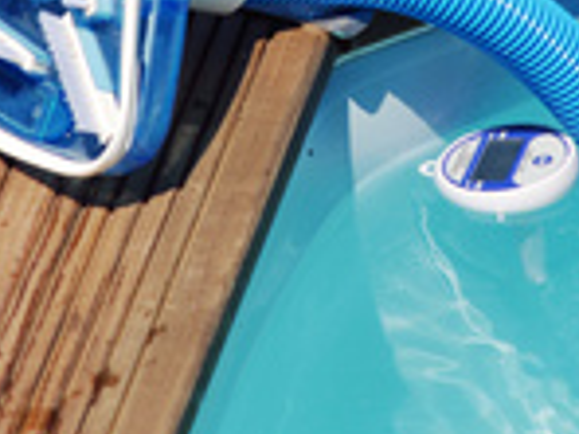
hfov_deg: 2.4
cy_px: -49
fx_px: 13783
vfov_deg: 1.8
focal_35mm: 824
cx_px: 358
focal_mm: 200
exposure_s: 1/1250
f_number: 5.6
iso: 200
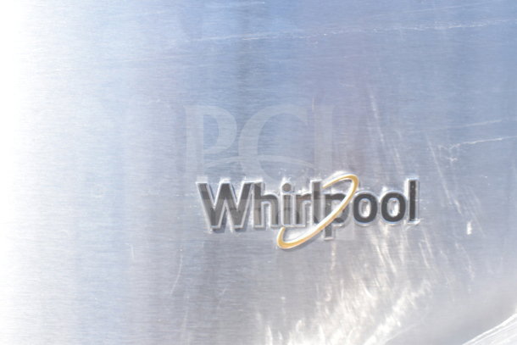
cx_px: 258
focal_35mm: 36
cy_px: 172
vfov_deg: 36.9
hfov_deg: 53.1
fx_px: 517
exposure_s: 1/200
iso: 200
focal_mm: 24
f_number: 7.1
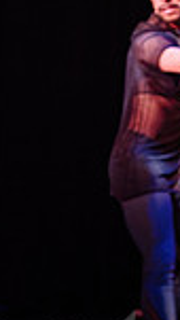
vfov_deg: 10.7
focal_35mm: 201
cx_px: 250
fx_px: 1705
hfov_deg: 6.0
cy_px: 145
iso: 1000
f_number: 1.2
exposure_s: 1/160
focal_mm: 50
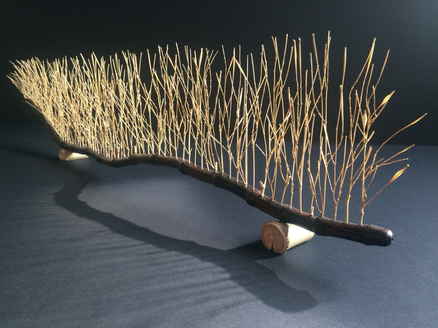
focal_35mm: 29
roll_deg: -1.5
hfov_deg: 61.7
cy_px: 164
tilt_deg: -13.5
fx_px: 367
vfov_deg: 48.2
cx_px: 219
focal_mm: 4.15
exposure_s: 1/30
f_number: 2.2
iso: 125
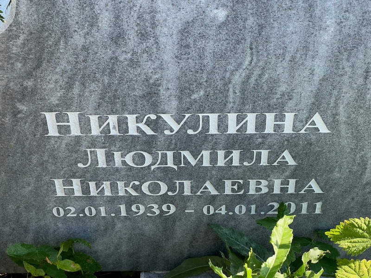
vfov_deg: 19.1
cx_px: 186
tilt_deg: -48.1
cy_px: 139
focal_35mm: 77
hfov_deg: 25.3
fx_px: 825
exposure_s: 1/128
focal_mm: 9
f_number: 2.8
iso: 32
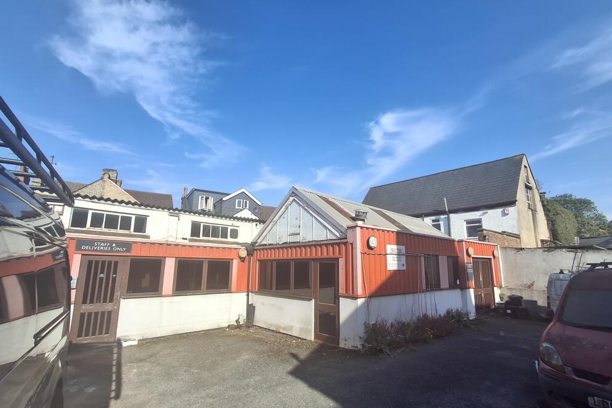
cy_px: 217
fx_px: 289
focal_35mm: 17
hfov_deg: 93.3
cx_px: 310
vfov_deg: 70.4
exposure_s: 1/1340
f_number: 2.2
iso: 40
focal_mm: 1.64
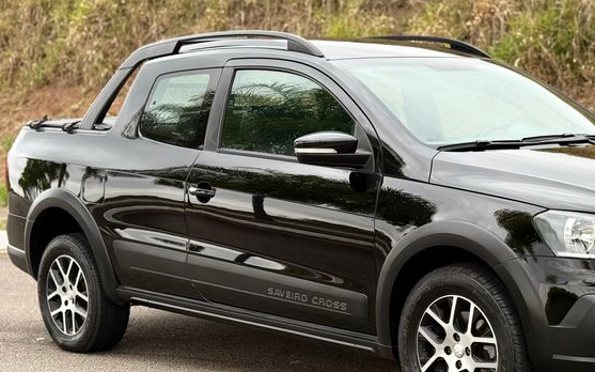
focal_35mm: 74
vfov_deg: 17.6
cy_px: 232
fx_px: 1200
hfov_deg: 27.6
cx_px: 418
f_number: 1.78
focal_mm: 6.76
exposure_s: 1/769
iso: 80
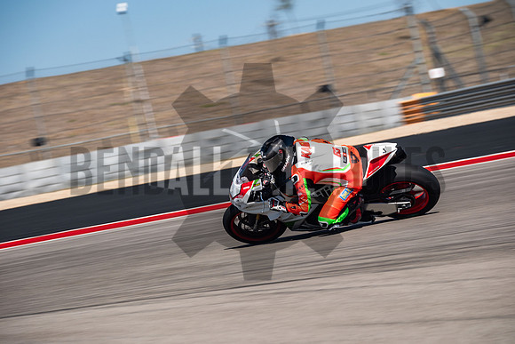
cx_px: 258
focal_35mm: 210
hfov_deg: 9.8
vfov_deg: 6.5
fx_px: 3005
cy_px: 172
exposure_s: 1/200
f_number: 6.4
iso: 160
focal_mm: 140
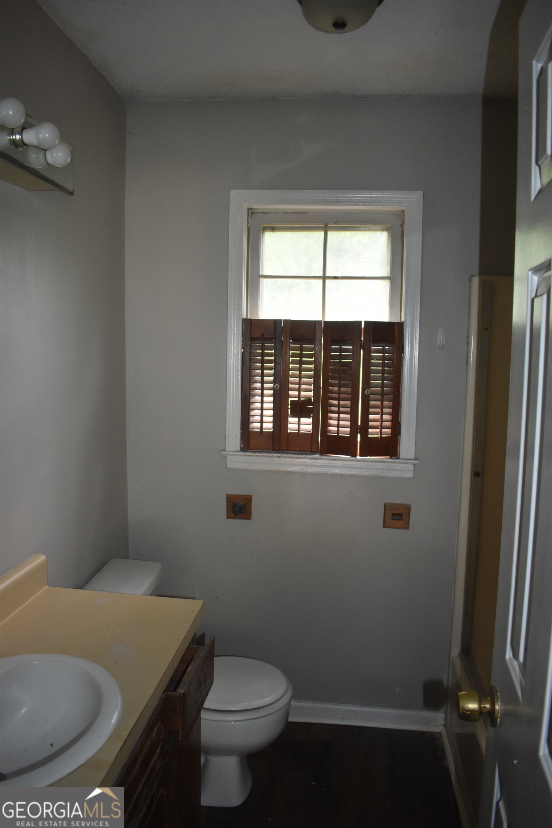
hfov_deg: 47.9
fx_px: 621
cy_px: 414
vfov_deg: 67.4
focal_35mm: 27
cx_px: 276
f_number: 3.5
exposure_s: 1/160
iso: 800
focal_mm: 18
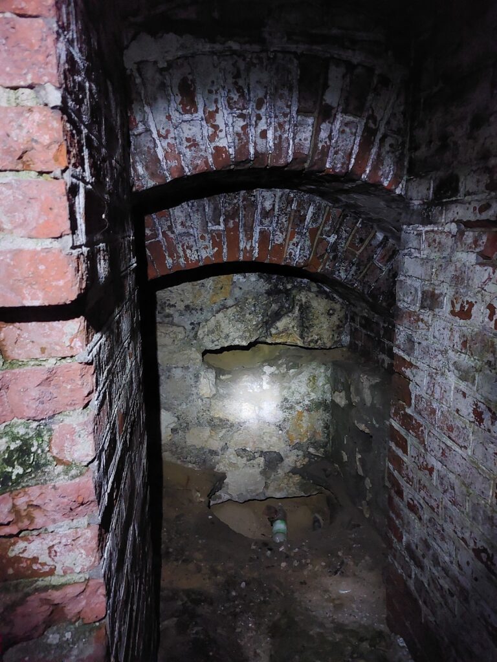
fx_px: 459
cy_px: 331
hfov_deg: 56.8
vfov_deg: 71.6
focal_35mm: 24
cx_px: 248
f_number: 1.8
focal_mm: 5.23
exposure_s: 1/25
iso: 1600
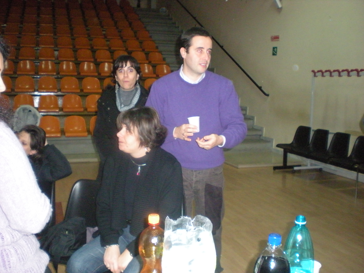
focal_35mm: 38
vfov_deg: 37.7
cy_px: 136
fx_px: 400
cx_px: 182
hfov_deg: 49.0
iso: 800
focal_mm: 6.3
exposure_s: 1/60
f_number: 3.1
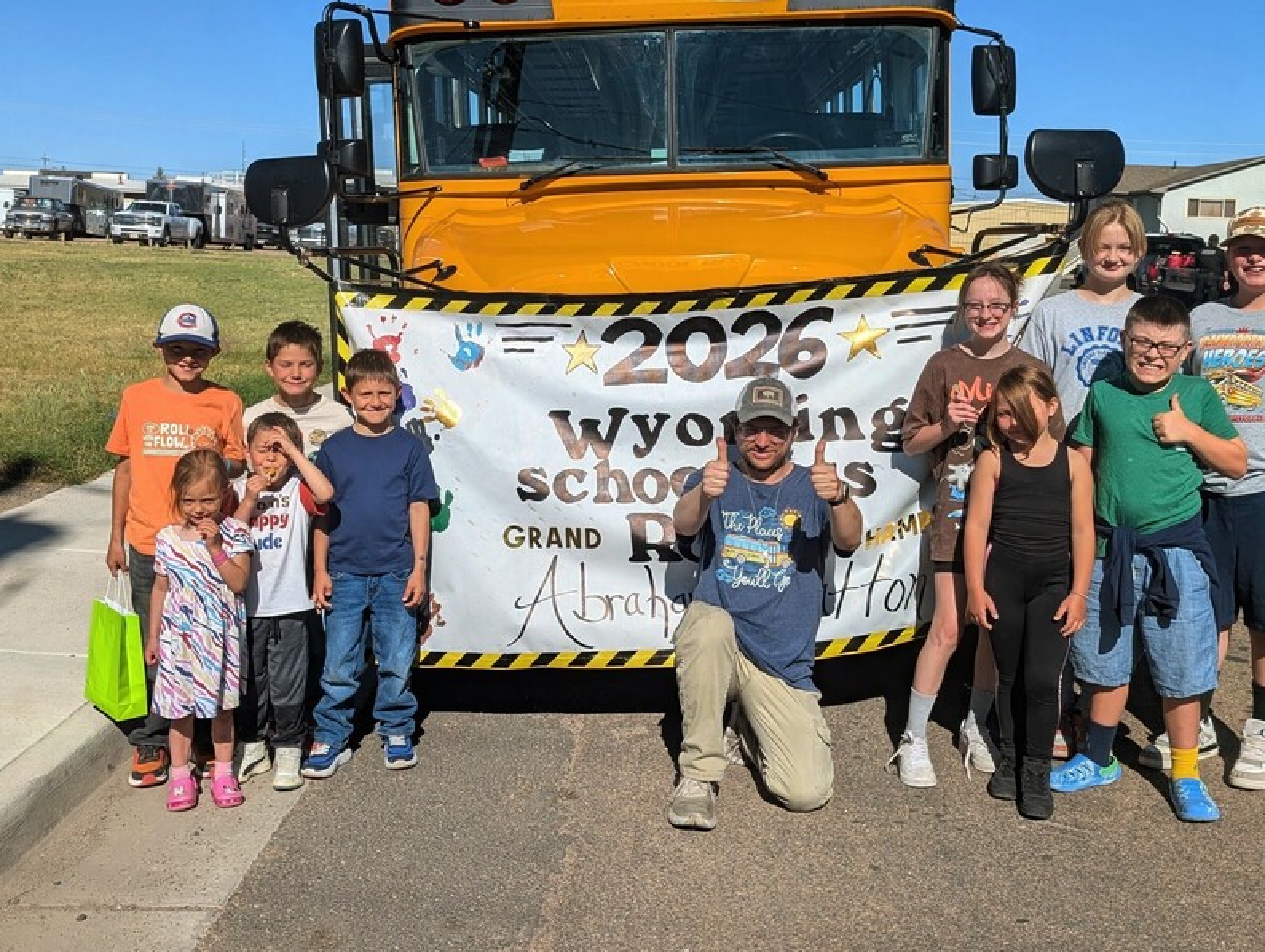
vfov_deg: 45.1
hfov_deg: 58.2
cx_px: 692
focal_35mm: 31
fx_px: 1134
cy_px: 353
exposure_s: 1/2208
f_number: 1.68
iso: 19
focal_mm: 6.9
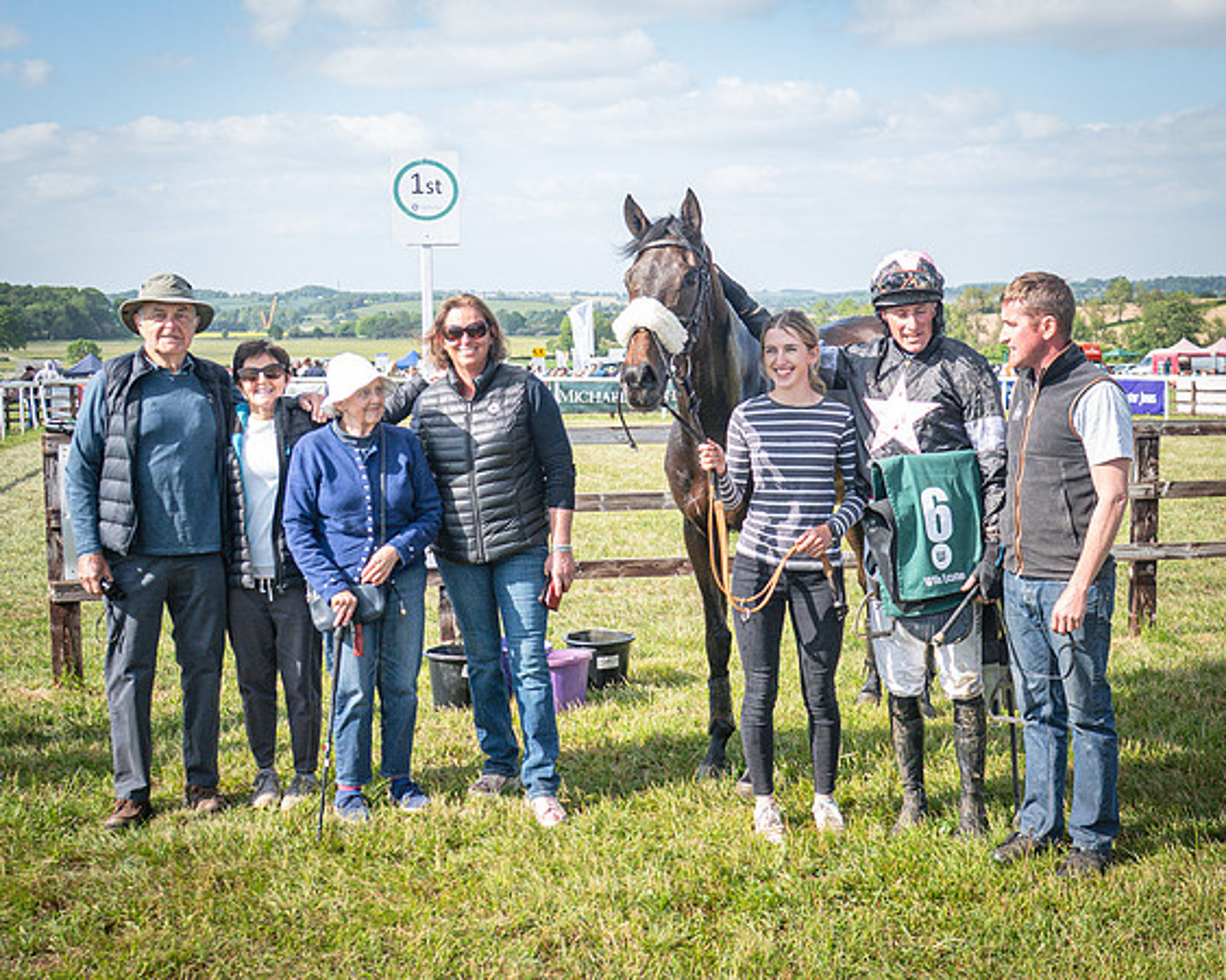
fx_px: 1642
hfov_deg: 40.8
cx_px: 712
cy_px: 468
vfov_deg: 33.2
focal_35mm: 45
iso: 640
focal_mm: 24
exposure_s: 1/1400
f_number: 4
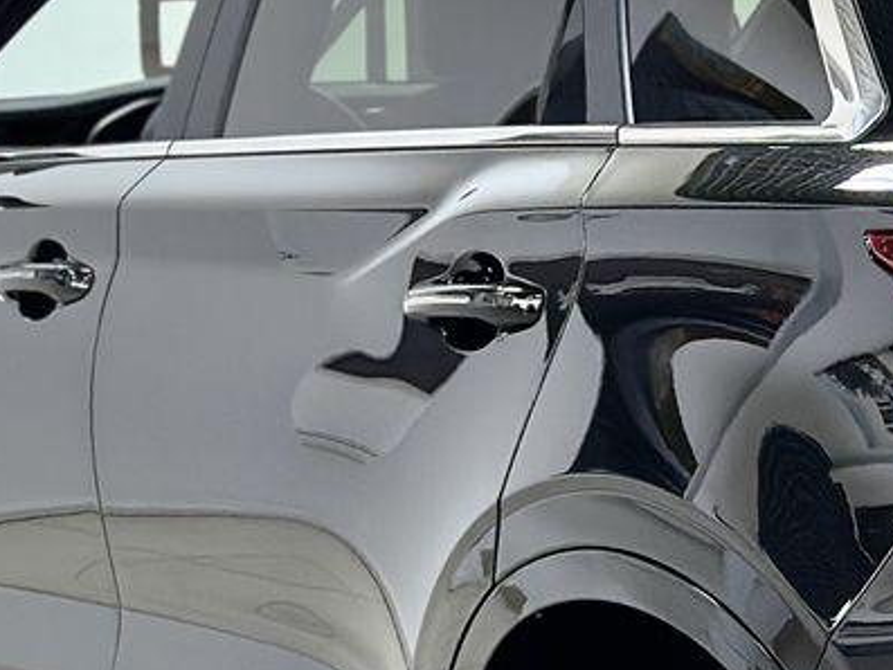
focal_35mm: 174
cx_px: 960
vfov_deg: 8.5
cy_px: 598
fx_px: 4490
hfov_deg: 11.2
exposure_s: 1/60
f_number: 1.78
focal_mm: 6.86
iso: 160
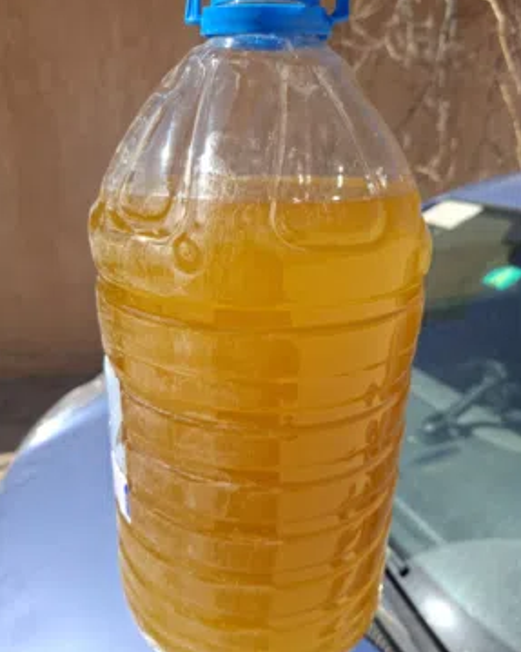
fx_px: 482
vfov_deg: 68.1
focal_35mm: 25
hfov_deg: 56.8
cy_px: 320
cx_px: 258
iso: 50
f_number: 1.8
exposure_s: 1/1715
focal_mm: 5.54
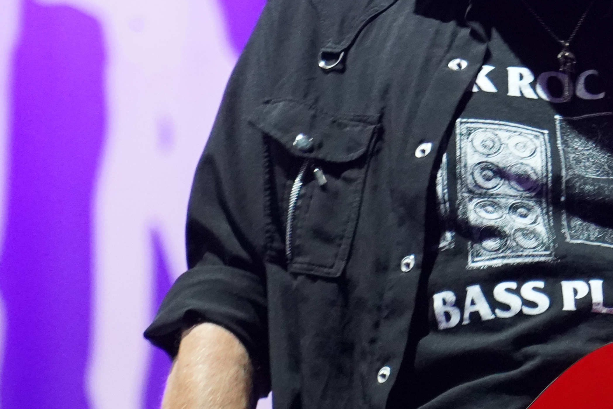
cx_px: 619
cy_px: 130
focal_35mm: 300
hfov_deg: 6.8
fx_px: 5108
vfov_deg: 4.6
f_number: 4
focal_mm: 105
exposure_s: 1/160
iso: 8000
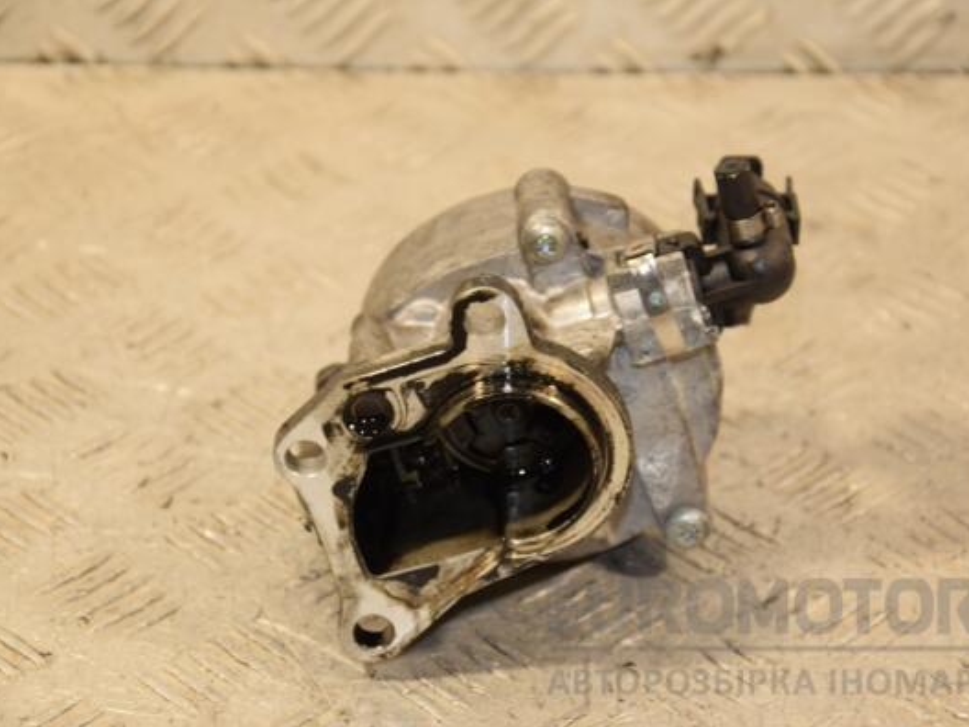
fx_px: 3667
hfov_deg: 15.1
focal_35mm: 131
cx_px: 512
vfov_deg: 11.3
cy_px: 362
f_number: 5.3
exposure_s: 1/100
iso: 800
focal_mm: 80
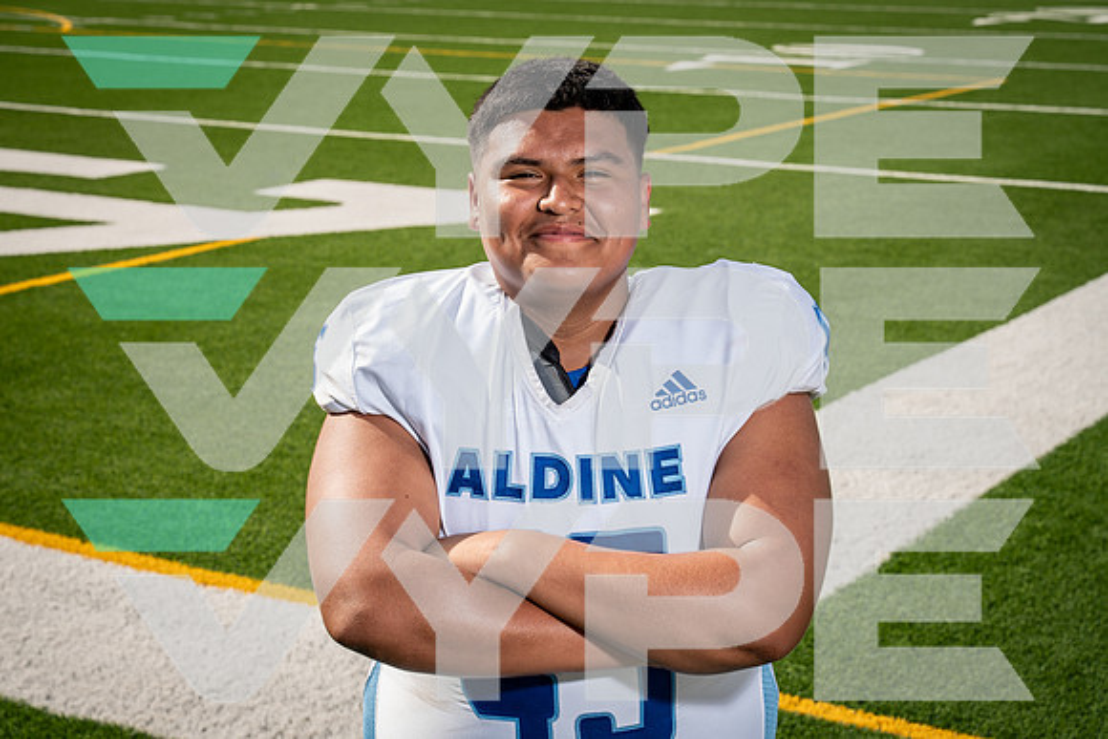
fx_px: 2155
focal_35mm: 70
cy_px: 370
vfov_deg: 19.5
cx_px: 554
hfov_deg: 28.8
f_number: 8
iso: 125
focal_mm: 70
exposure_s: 1/250
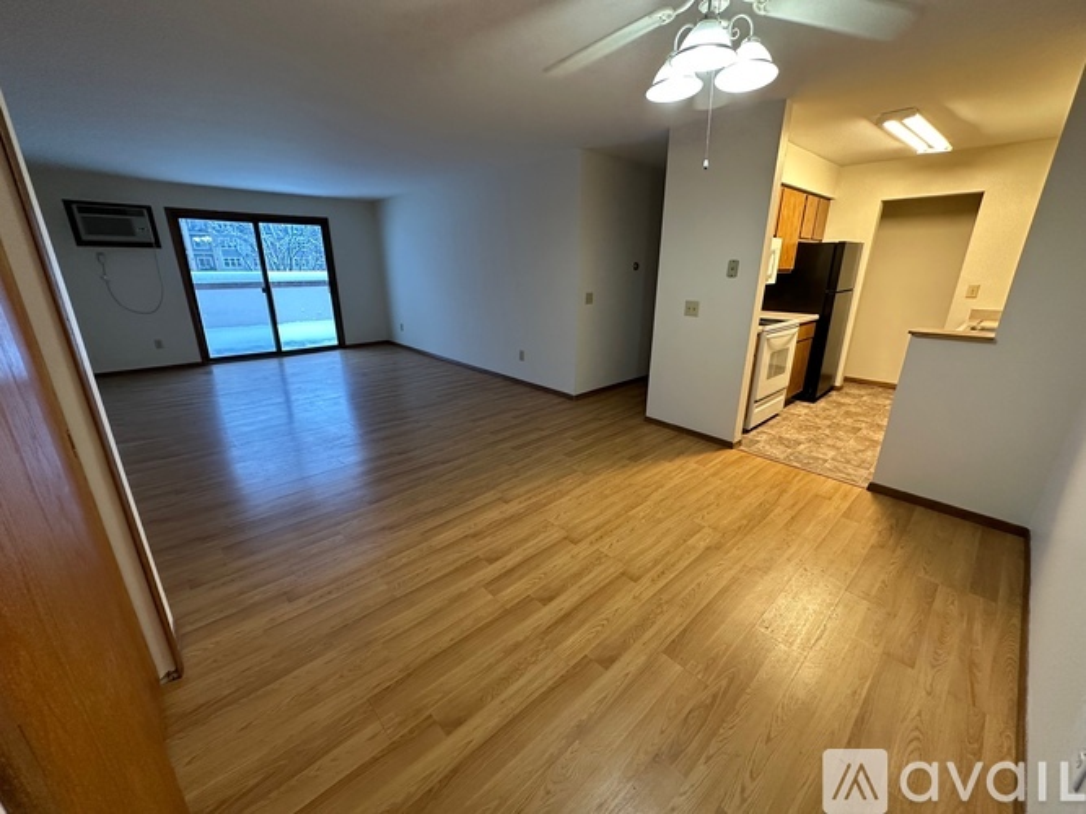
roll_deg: -0.9
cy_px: 407
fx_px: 439
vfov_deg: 85.7
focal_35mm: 14
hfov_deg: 102.1
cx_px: 543
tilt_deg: -19.0
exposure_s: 1/60
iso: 250
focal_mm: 2.22
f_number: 2.2
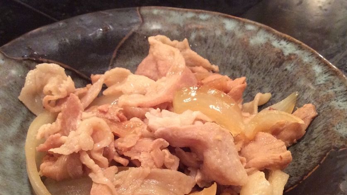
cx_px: 182
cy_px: 145
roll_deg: -4.4
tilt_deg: -43.5
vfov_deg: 23.7
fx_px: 460
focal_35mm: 50
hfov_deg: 41.3
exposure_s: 1/20
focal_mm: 3.3
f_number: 2.4
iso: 320
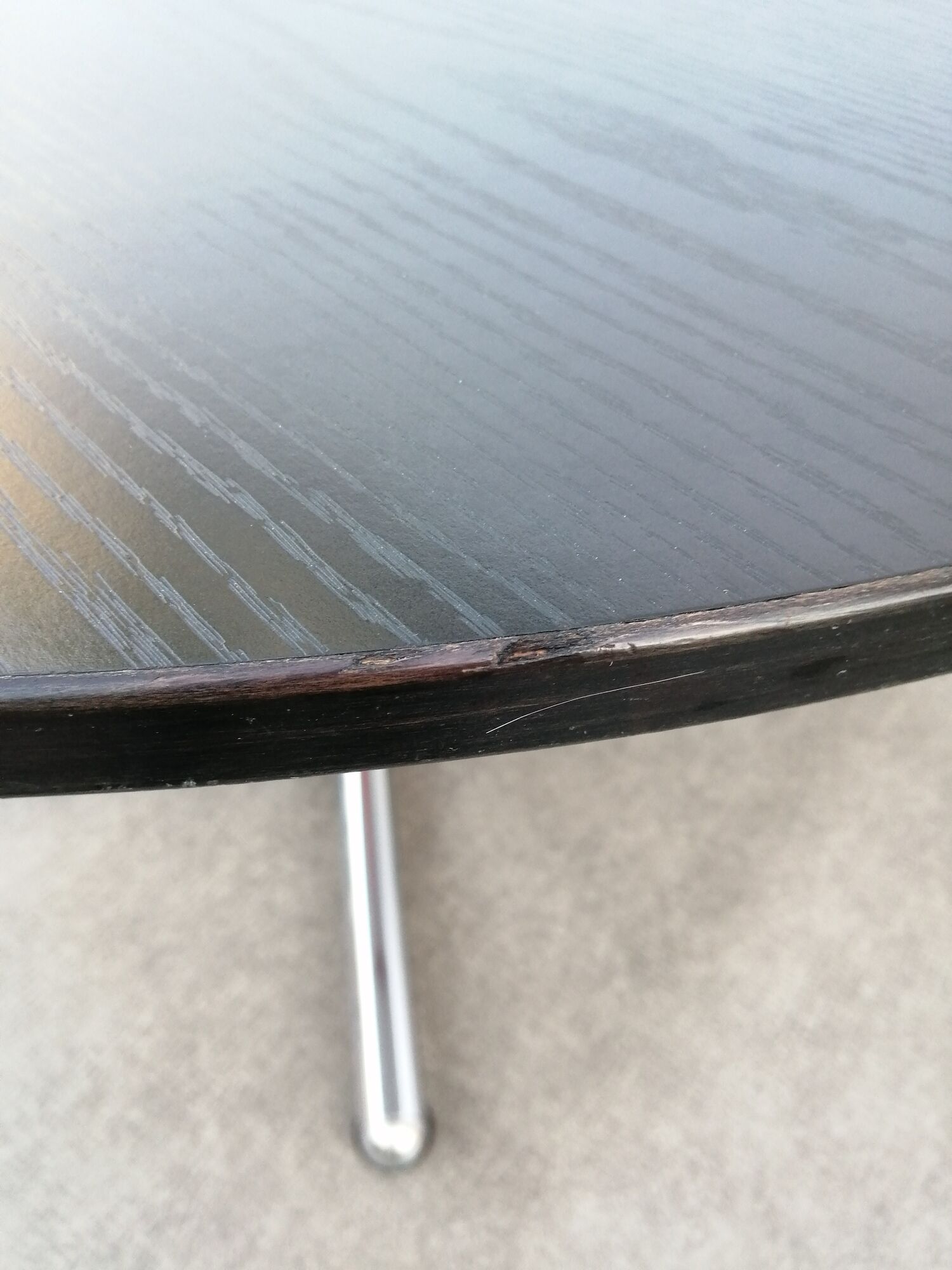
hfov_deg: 53.1
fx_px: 953
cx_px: 476
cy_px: 635
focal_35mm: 26
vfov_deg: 67.3
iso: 100
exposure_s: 1/50
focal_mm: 3.46
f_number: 1.8
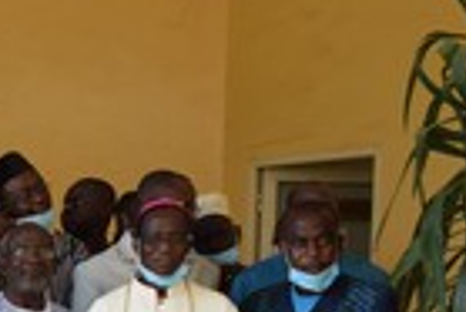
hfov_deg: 16.6
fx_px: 1399
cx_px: -305
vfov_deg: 12.2
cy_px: 458
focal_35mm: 108
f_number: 5.6
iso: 400
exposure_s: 1/125
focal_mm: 20
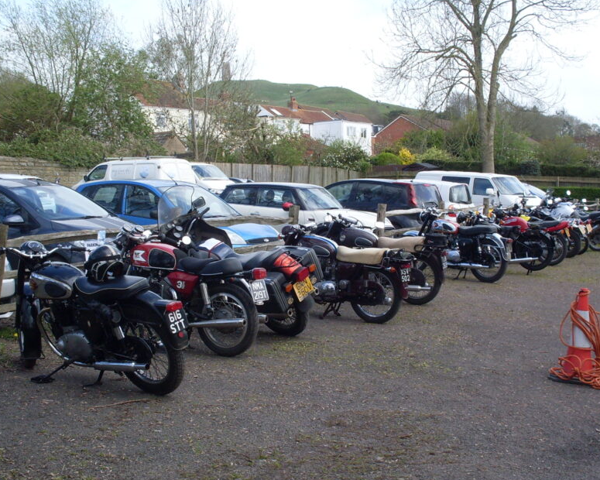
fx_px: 870
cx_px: 323
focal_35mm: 49
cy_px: 267
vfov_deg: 30.8
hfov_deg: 38.0
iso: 80
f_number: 8.4
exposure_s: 1/125
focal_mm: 6.3
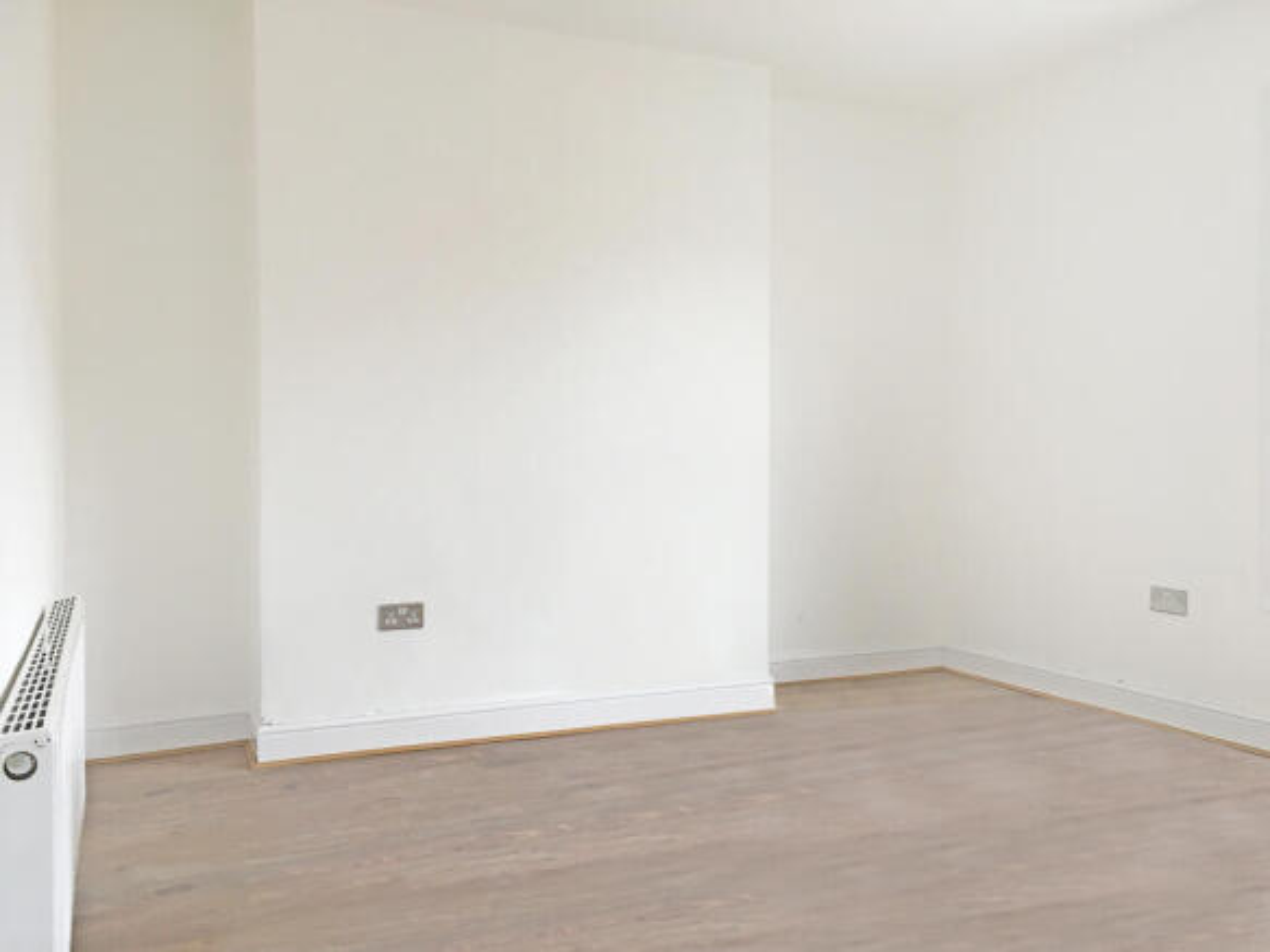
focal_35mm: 29
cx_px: 635
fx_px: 1064
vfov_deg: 48.2
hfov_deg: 61.7
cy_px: 476
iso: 64
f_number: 2.2
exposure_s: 1/33
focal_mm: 4.15
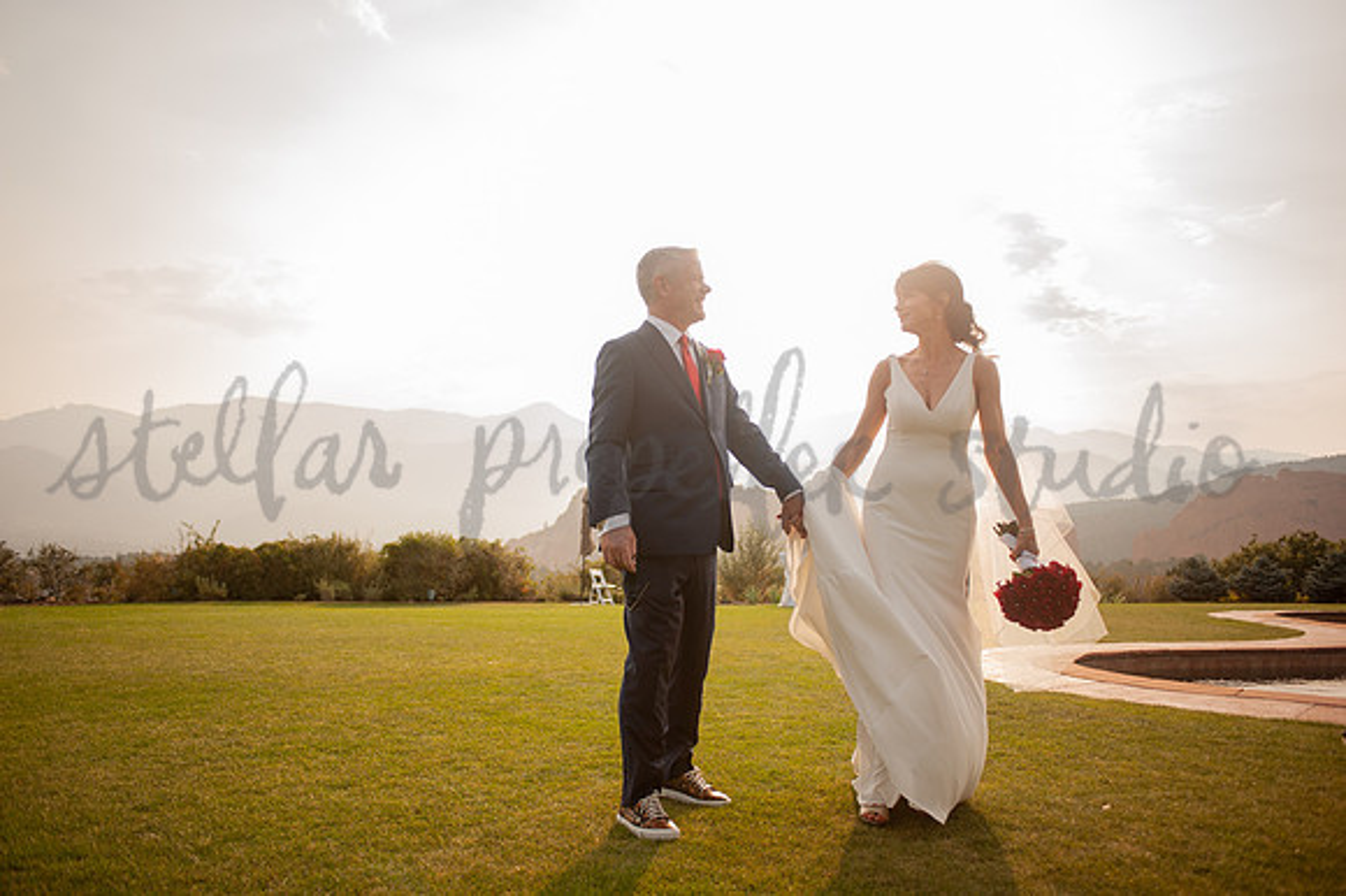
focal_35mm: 28
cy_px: 448
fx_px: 1046
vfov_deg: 46.4
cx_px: 673
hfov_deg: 65.5
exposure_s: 1/2500
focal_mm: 28
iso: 400
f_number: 2.8
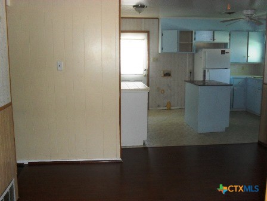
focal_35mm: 35
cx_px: 134
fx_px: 270
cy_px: 100
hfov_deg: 52.6
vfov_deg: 40.7
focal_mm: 6.3
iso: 200
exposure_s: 1/45
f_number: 3.2
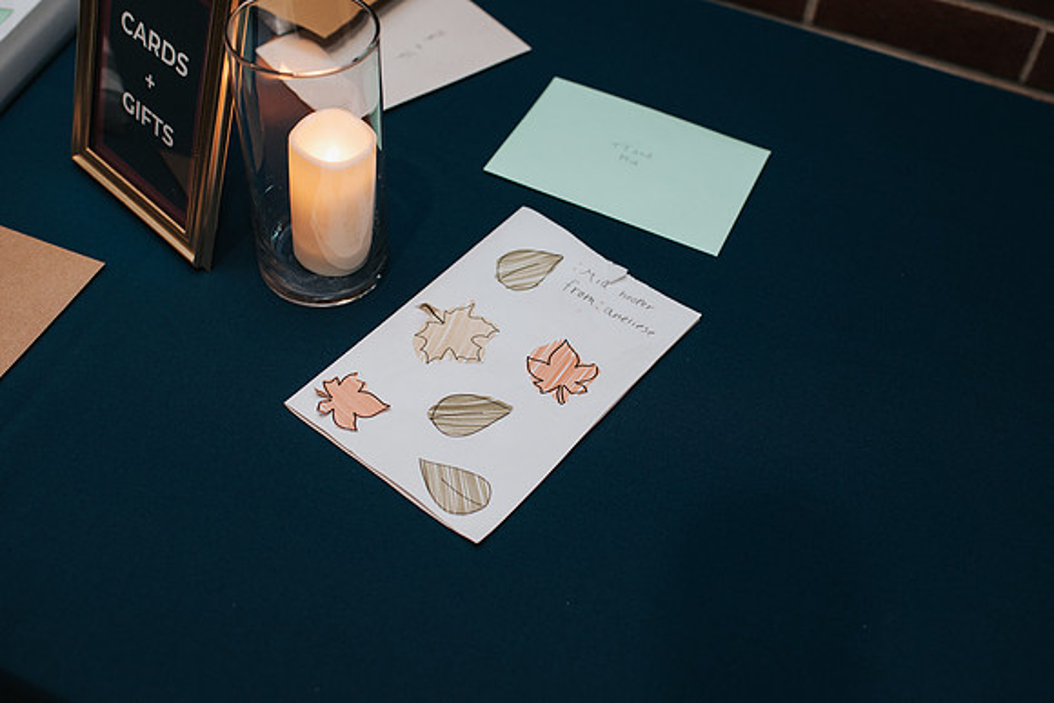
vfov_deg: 33.8
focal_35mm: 40
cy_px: 323
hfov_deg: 48.9
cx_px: 543
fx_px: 1158
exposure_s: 1/200
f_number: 2.8
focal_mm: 35
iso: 800
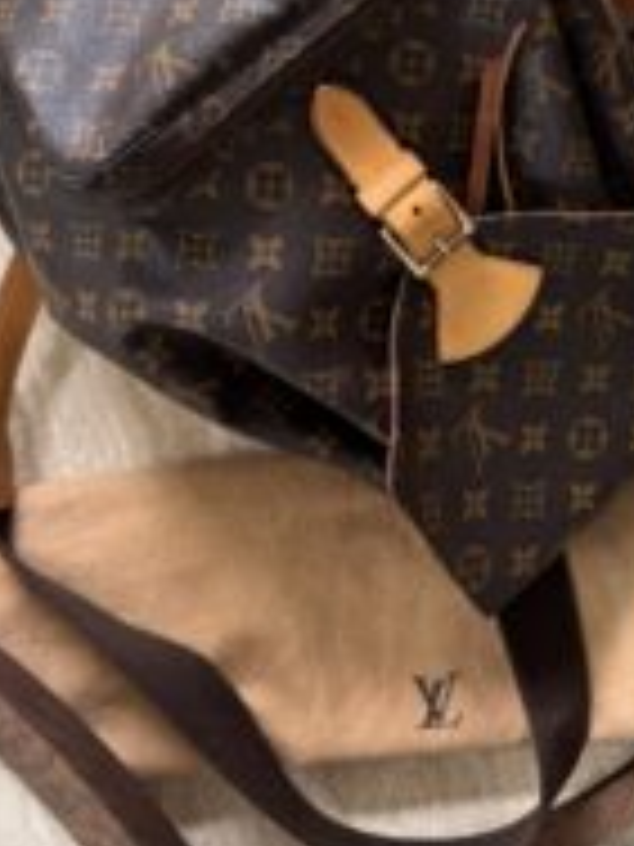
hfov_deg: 28.3
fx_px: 1245
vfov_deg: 35.8
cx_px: 441
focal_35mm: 51
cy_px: 126
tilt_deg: -78.6
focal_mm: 6.76
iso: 160
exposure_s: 1/121
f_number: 1.78
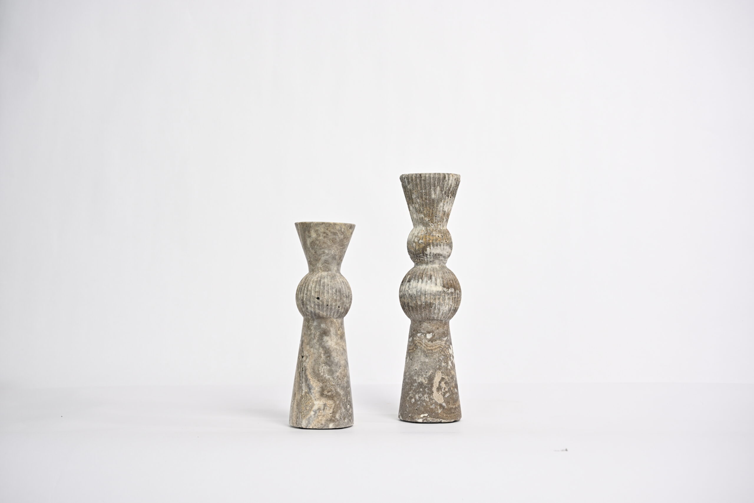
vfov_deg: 26.0
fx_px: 1089
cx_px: 377
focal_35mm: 52
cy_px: 252
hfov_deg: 38.2
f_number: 6.3
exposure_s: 1/25
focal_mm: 52
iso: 100
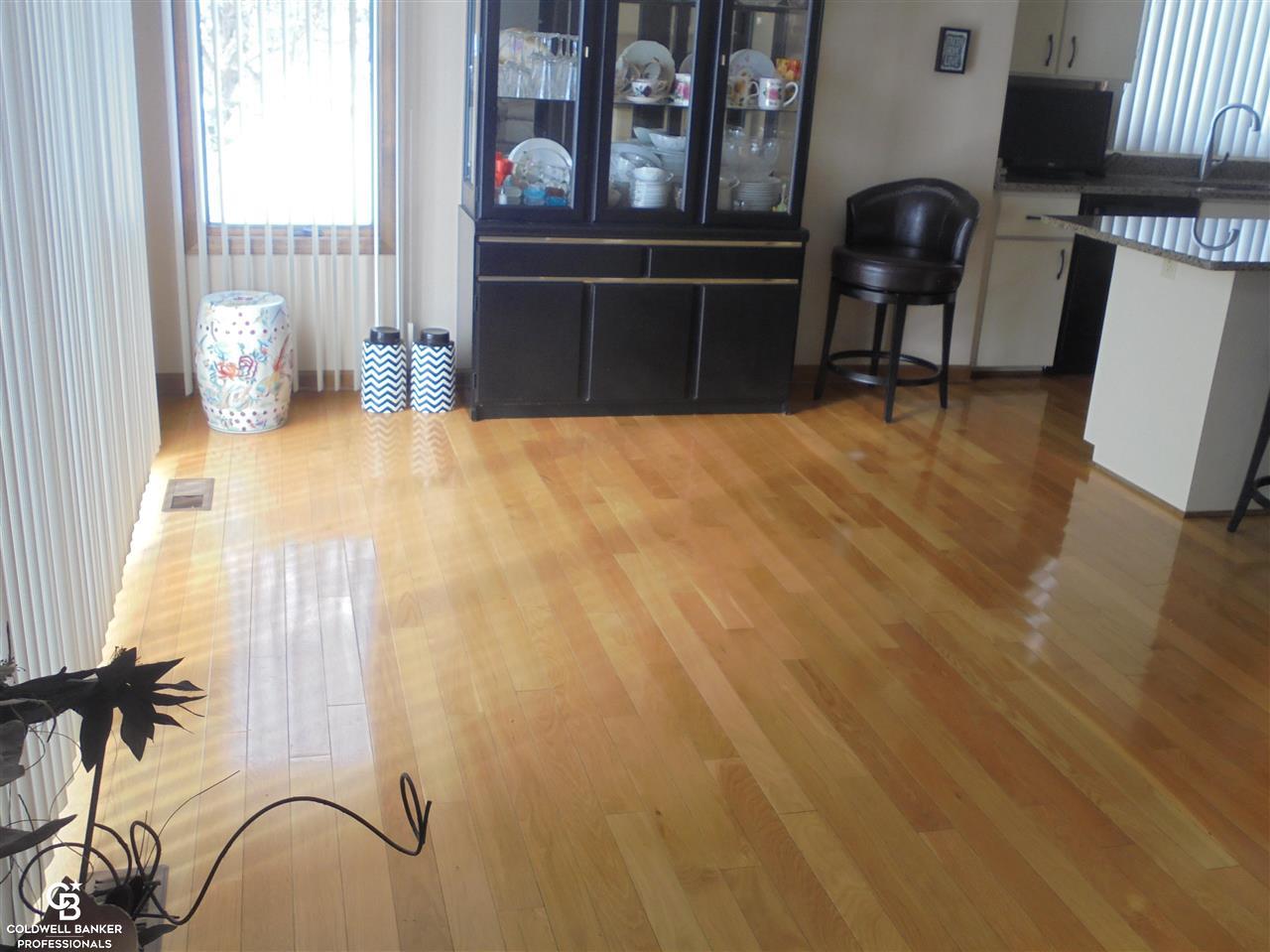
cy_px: 476
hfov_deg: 54.0
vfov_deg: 41.8
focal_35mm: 34
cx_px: 635
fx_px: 1247
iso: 100
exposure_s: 1/30
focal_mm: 6.1
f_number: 4
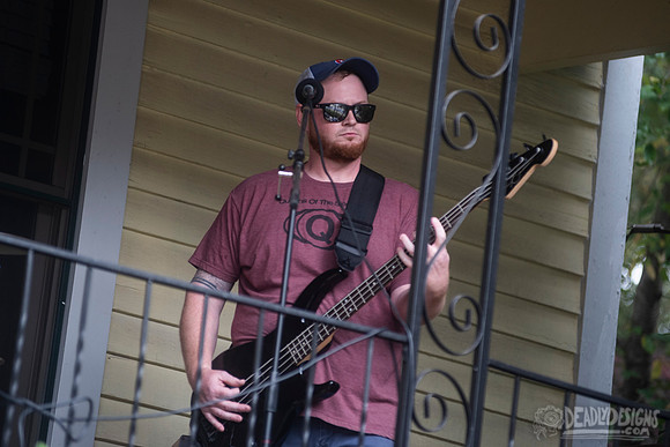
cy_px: 169
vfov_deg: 5.5
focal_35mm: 248
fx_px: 4625
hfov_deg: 8.3
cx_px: 342
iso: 400
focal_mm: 200
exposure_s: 1/250
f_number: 4
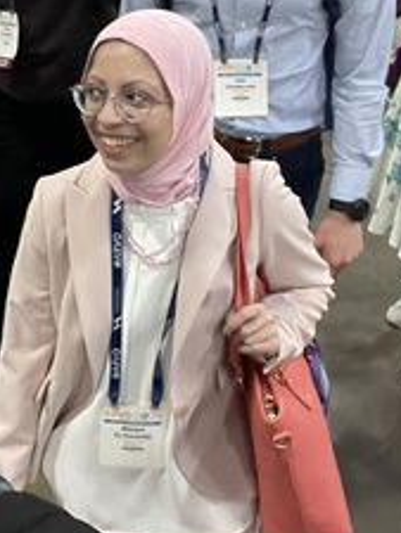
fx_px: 988
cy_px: 142
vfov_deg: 29.8
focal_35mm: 64
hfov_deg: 22.4
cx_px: 45
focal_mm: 2.71
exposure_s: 1/40
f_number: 2.2
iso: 320
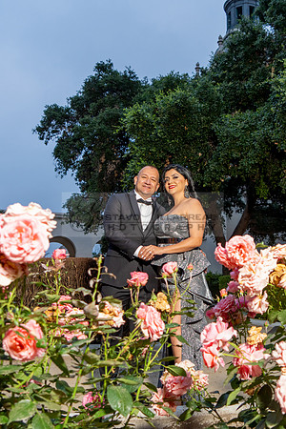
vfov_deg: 49.8
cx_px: 148
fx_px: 462
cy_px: 231
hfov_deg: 34.4
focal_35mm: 39
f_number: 4
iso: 400
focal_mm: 24
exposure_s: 1/200
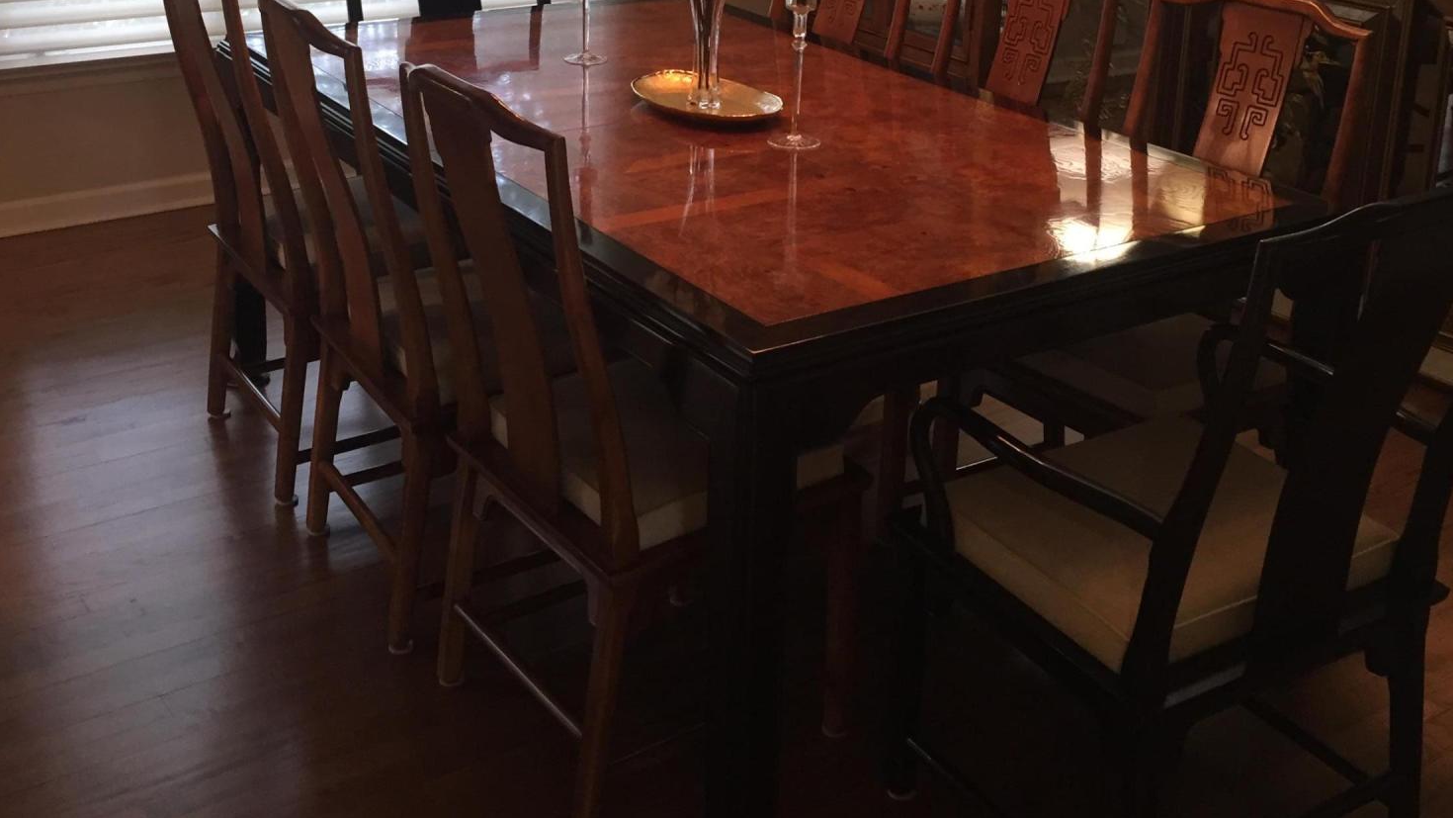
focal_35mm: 43
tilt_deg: -15.0
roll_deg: -2.8
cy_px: 133
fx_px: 1657
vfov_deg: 27.0
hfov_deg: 47.4
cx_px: 739
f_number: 2.2
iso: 100
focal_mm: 4.15
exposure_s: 1/30
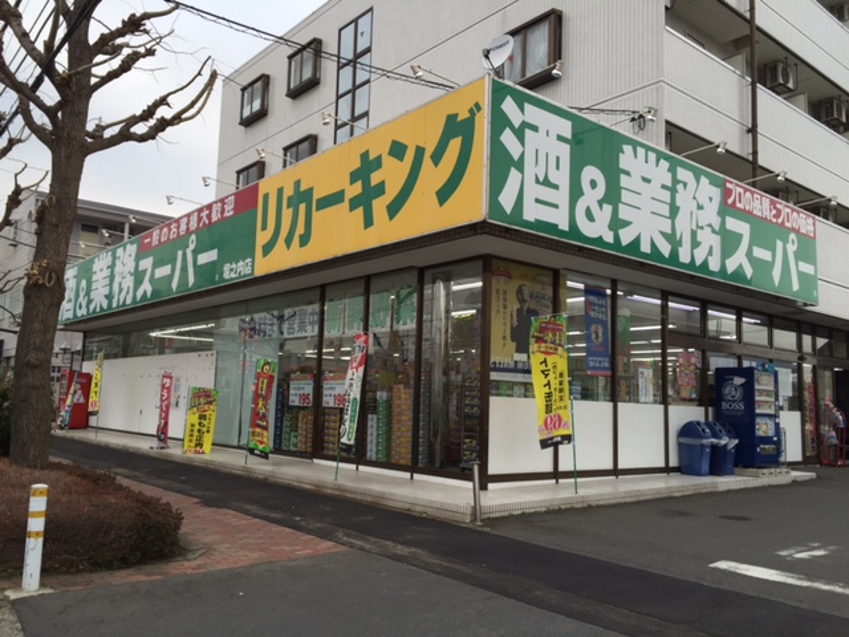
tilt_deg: +7.3
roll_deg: -1.5
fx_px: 711
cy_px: 318
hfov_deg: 61.7
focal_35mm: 29
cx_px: 424
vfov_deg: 48.2
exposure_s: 1/273
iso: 32
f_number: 2.2
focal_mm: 4.15
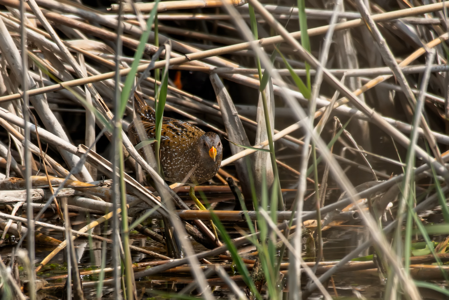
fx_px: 8979
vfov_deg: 1.9
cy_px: 150
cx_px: 224
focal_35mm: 720
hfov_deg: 2.9
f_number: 8
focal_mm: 480
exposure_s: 1/500
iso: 200
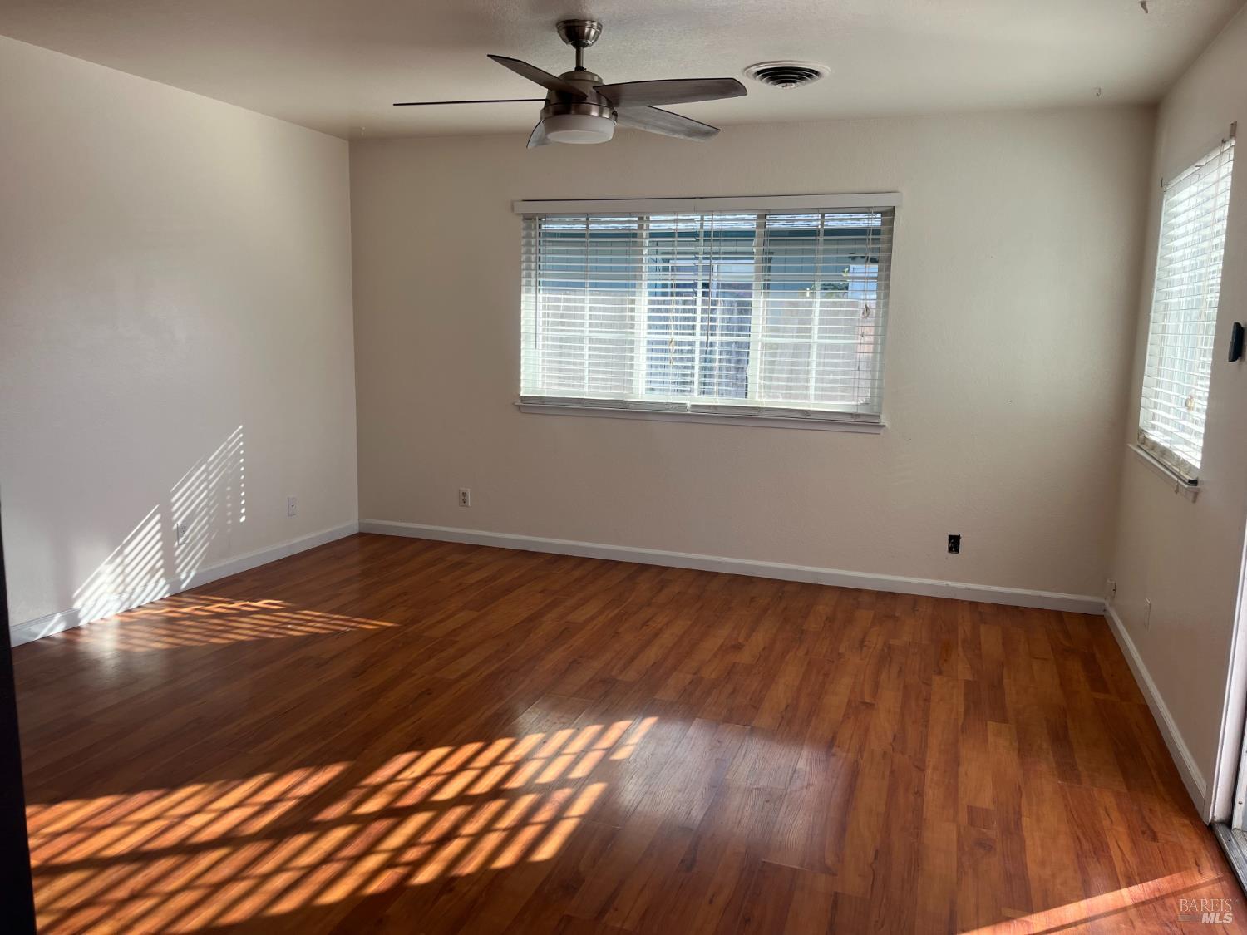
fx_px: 937
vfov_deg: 53.1
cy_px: 468
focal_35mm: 26
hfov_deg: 67.3
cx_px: 624
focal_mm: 5.1
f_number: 1.6
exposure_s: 1/252
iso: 40
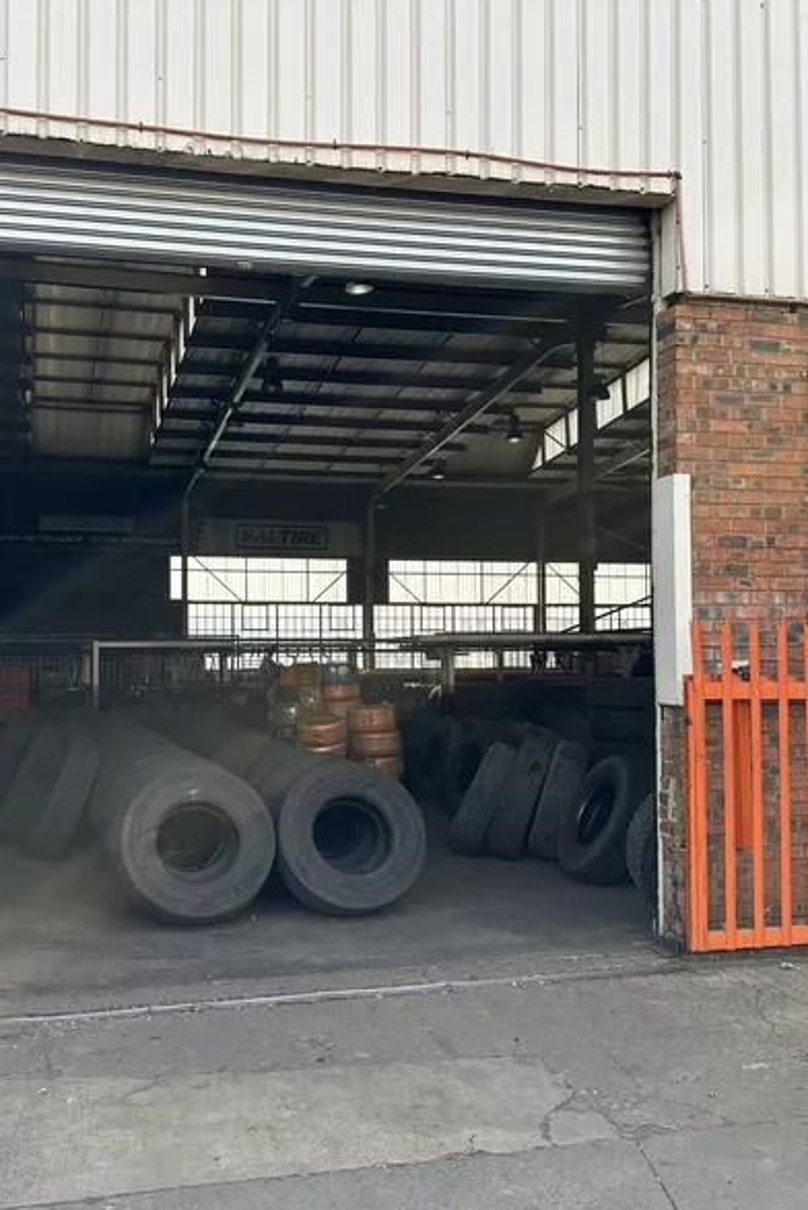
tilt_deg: +2.5
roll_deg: +0.4
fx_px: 1143
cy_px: 616
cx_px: 330
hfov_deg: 38.8
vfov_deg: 55.8
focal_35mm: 34
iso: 80
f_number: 1.78
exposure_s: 1/1040
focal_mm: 6.86
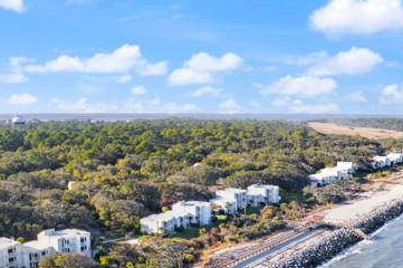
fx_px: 436
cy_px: 205
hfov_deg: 49.6
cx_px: 208
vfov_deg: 33.4
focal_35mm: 39
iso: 100
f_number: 2.8
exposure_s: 1/1000
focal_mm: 8.38
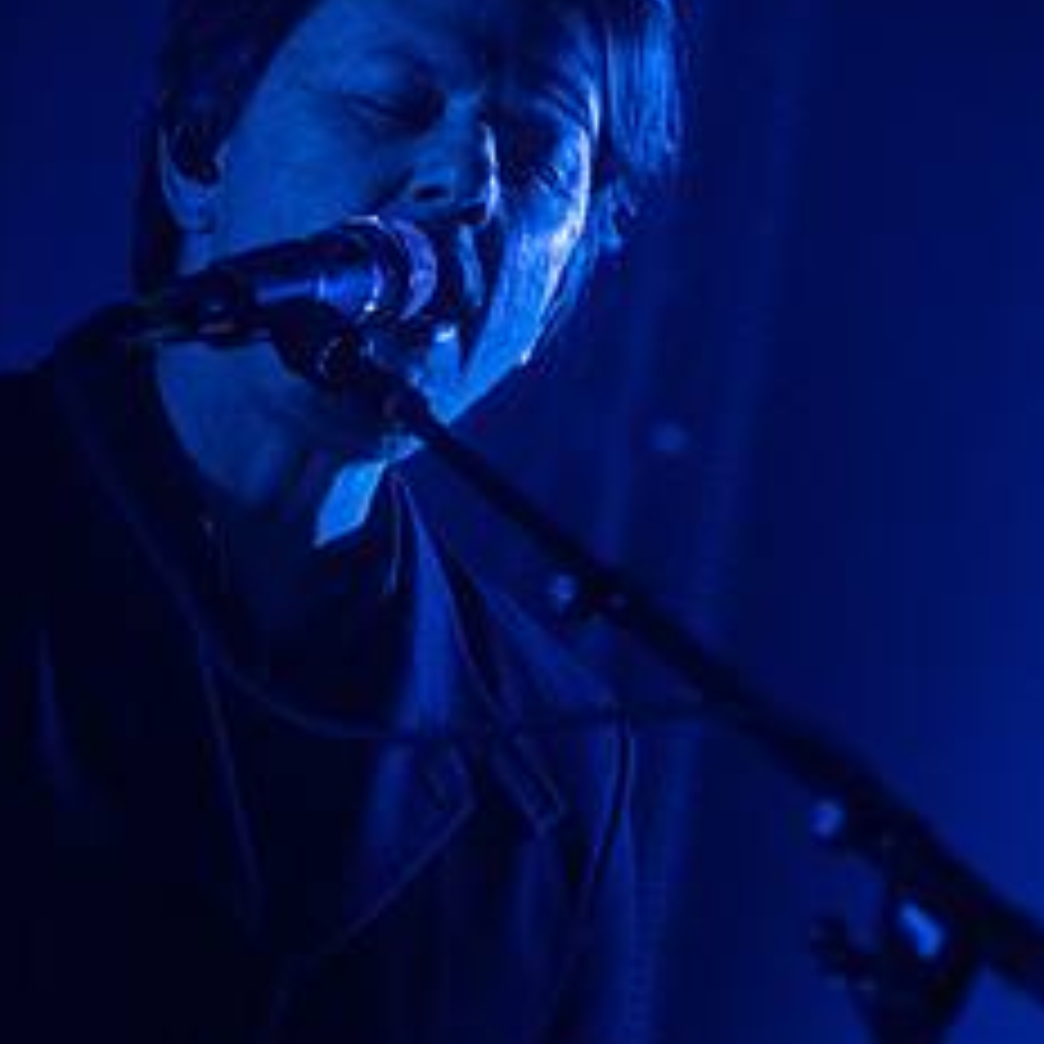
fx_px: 10509
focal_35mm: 308
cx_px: 423
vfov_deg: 5.7
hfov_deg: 5.7
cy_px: 529
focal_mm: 145
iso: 3200
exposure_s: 1/100
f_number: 3.2
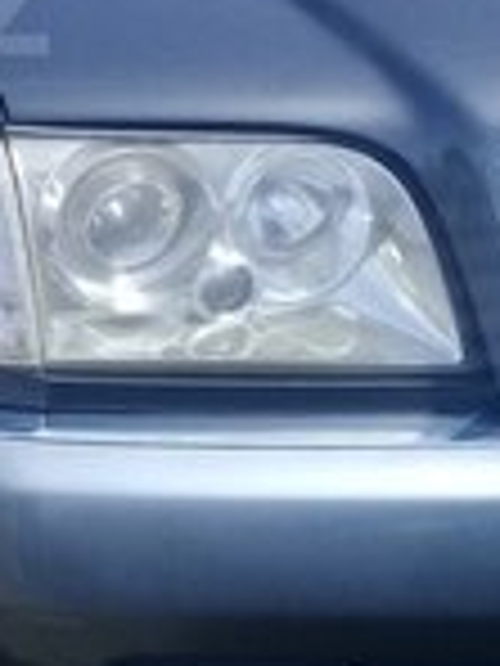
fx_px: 2003
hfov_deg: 13.3
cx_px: -297
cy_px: 4
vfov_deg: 18.4
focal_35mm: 104
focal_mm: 3.3
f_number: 2.2
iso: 50
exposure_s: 1/747
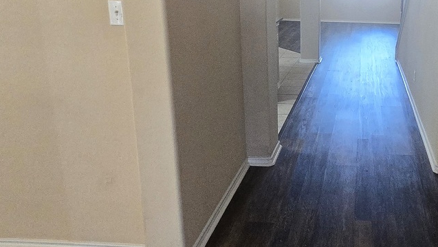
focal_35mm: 32
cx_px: 350
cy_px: 50
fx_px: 372
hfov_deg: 56.6
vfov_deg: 35.6
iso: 400
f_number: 2.2
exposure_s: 1/60
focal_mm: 1.7
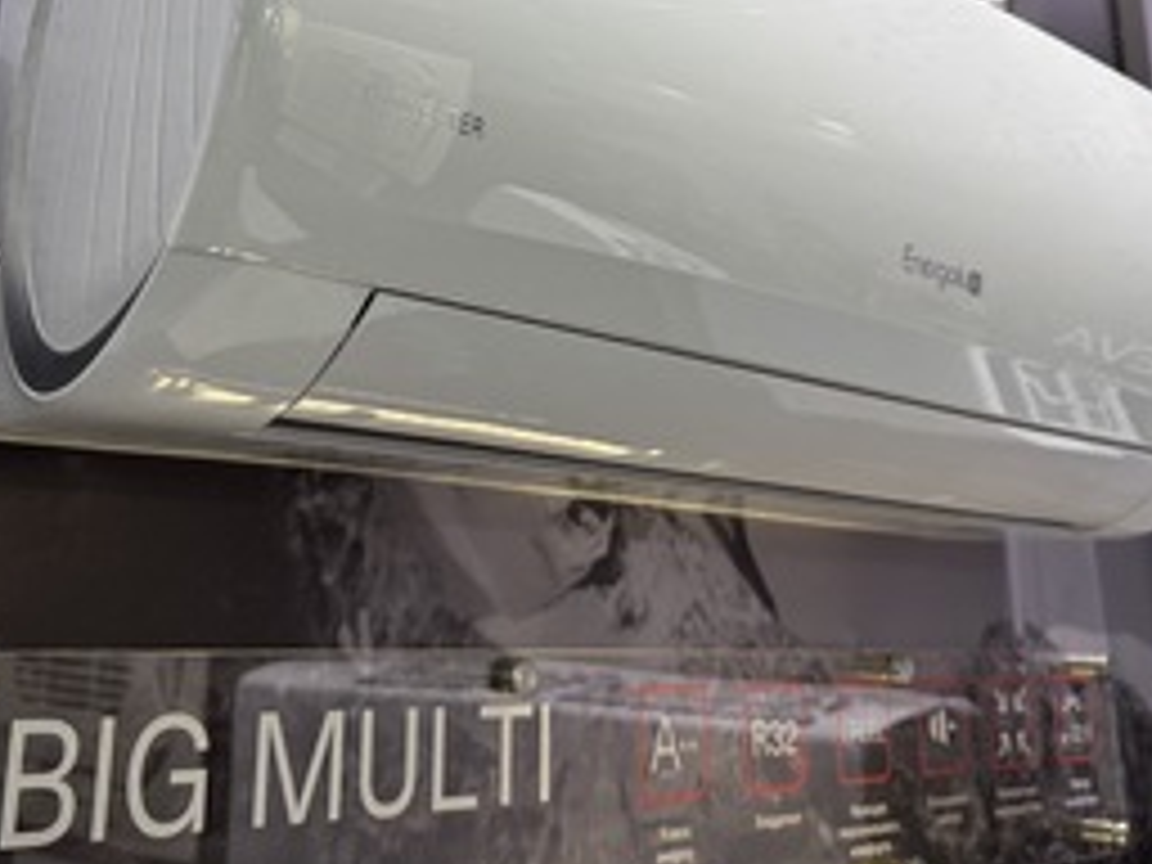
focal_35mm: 45
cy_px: 81
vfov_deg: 30.7
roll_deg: -1.3
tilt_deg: +18.2
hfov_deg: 41.8
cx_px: 441
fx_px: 1498
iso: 160
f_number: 1.78
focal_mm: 6.76
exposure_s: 1/100
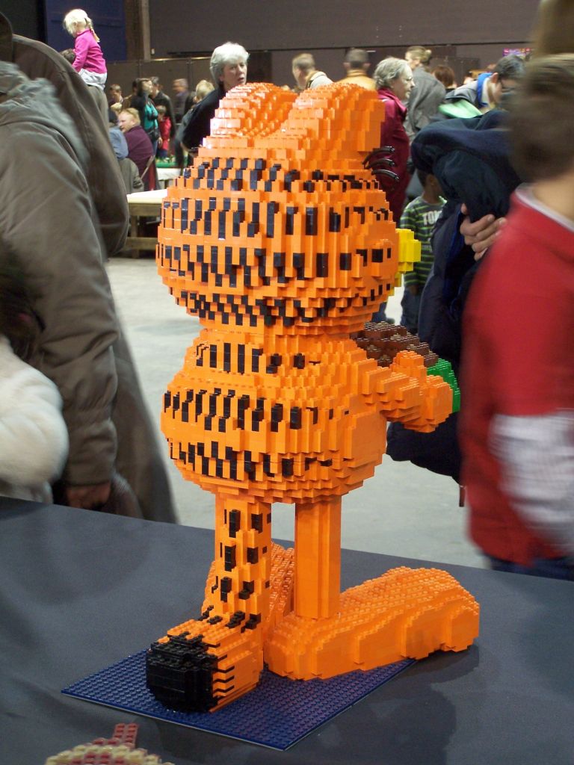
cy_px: 382
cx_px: 287
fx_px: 1481
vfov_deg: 29.0
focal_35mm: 67
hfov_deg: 21.9
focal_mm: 11.1
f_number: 3.2
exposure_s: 1/8
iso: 140
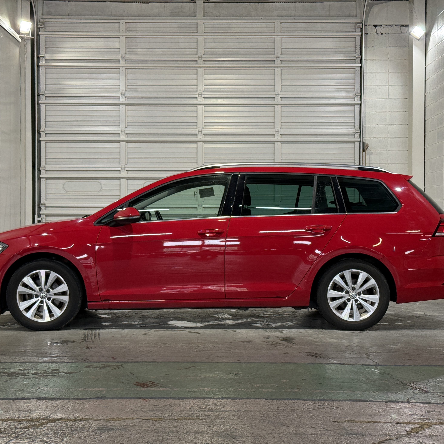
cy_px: 220
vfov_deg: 29.6
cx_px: 213
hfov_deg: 29.5
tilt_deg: -0.1
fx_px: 842
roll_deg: -0.4
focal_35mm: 58
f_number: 1.78
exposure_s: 1/60
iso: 80
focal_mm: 6.76
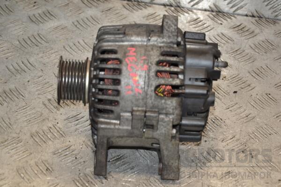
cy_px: 94
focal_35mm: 99
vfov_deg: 13.8
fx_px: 773
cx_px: 140
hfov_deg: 20.6
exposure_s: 1/200
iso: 800
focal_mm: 66
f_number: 6.3
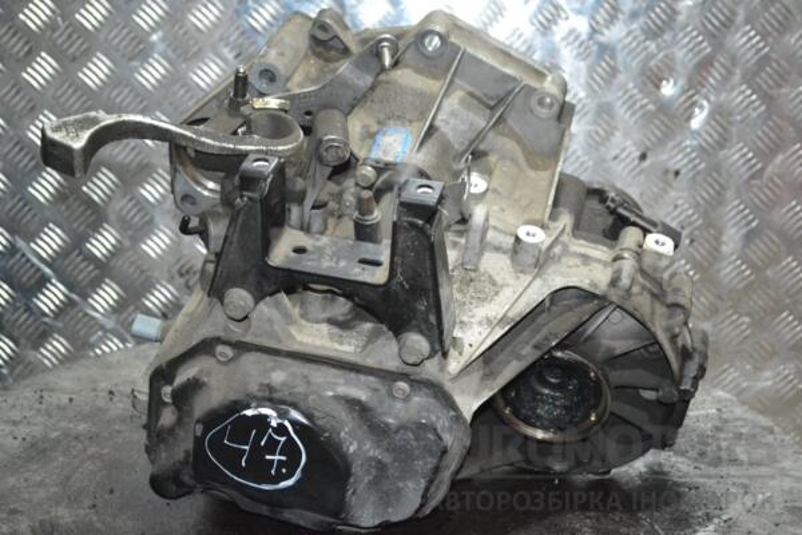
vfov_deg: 20.2
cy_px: 268
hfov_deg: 29.9
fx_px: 1504
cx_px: 401
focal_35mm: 68
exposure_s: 1/60
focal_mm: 45
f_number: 5.3
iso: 3200
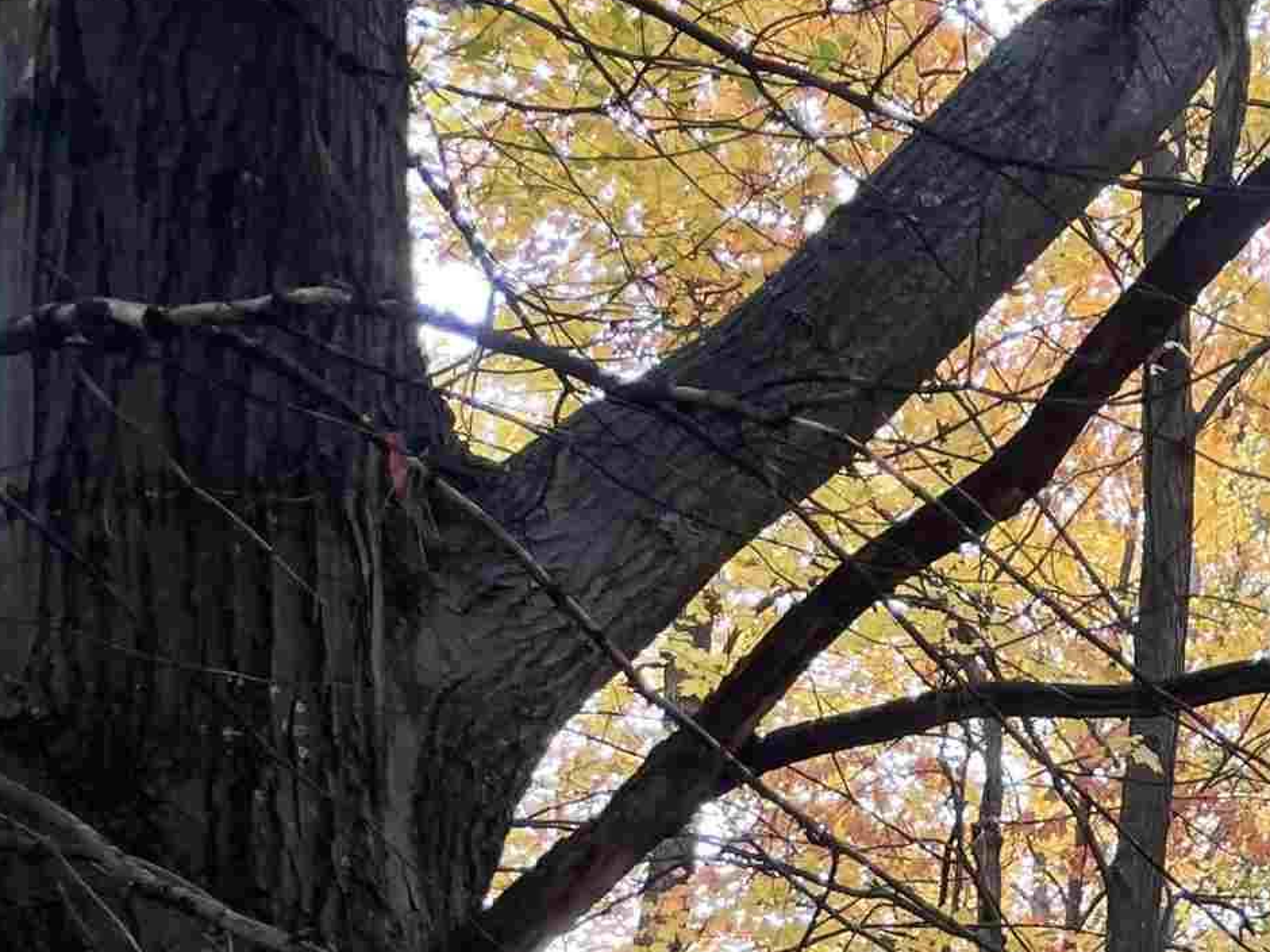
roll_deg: -0.2
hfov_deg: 19.4
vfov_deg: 15.8
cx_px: 2017
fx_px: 3119
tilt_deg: +11.3
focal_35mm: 85
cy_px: 1492
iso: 50
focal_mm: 4.2
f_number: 1.6
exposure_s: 1/121
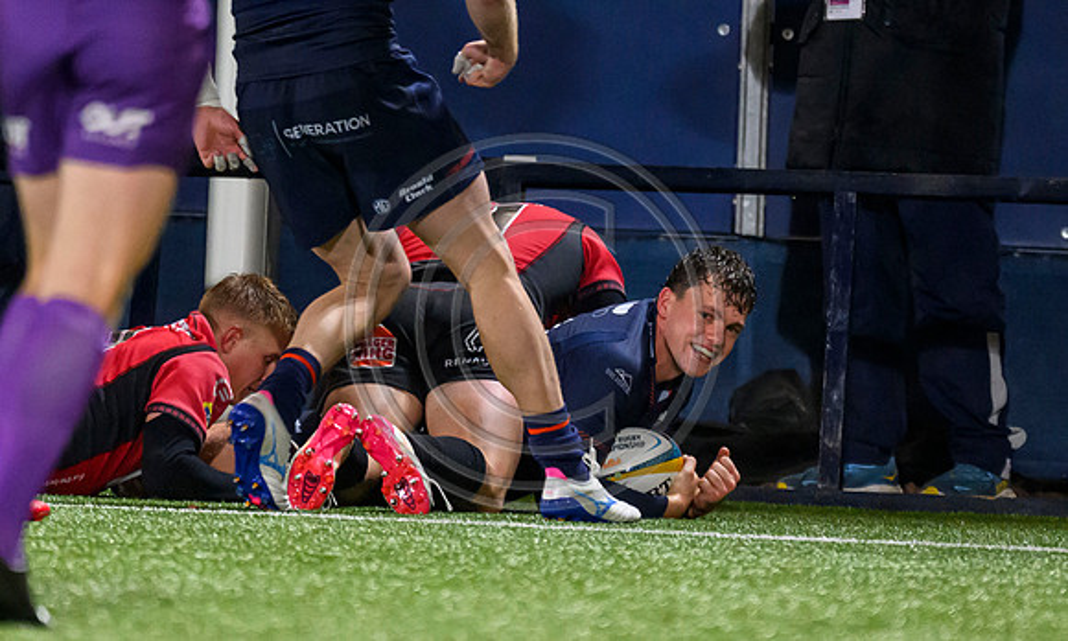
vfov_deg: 1.1
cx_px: 660
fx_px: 33336
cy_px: 383
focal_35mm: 1158
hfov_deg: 1.8
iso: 6400
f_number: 4
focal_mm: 560
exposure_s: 1/400
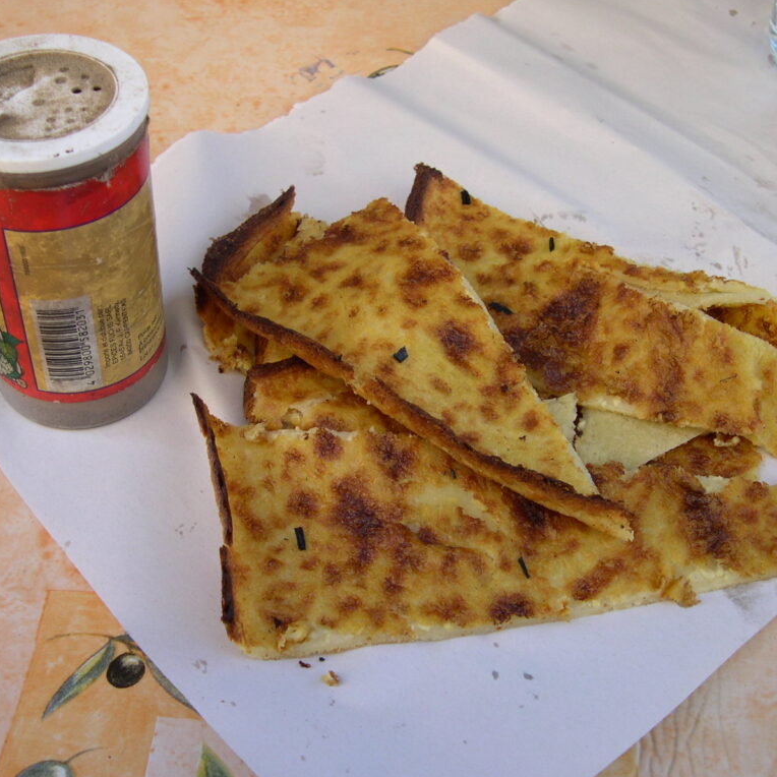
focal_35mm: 45
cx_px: 370
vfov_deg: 37.6
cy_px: 387
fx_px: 1143
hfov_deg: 37.5
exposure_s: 1/235
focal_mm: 8
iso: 100
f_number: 2.8
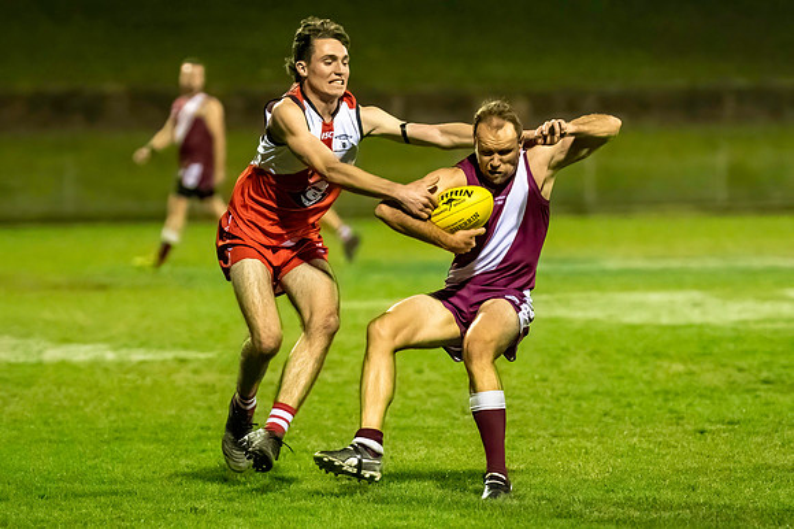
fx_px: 8462
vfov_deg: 3.6
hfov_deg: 5.4
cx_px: 442
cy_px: 393
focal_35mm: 384
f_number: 2.8
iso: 10000
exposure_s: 1/1000
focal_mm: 195
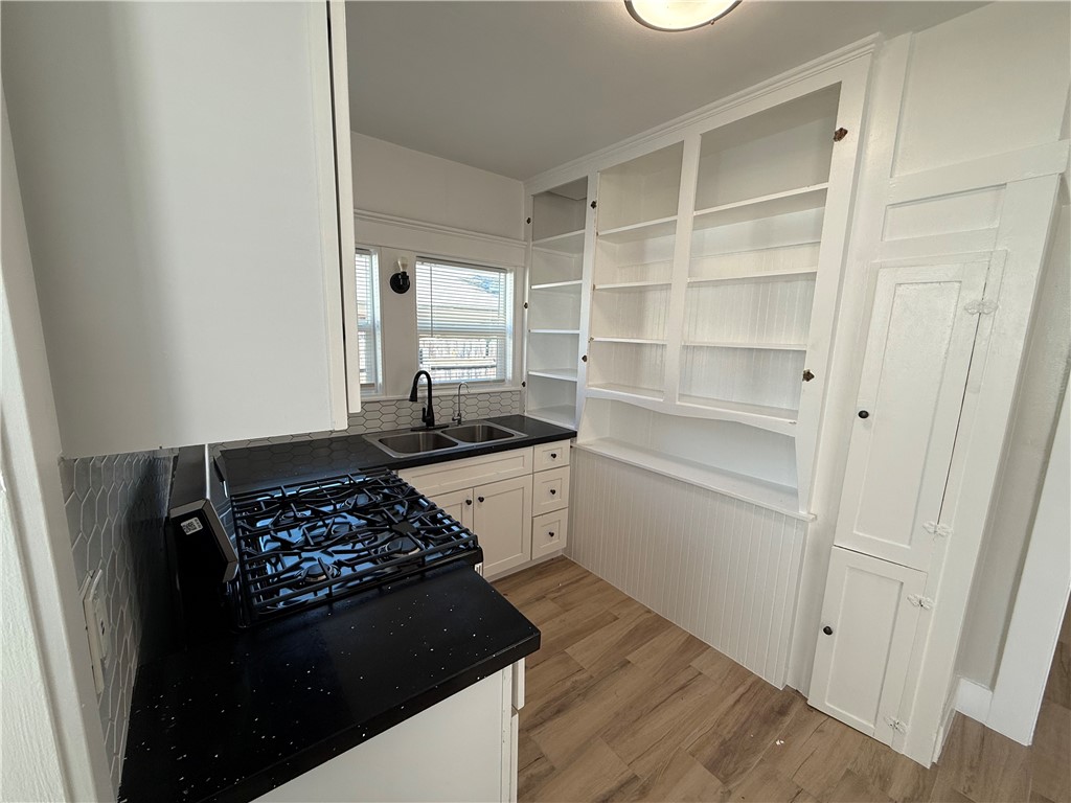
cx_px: 536
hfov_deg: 102.1
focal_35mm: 14
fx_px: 433
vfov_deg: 85.7
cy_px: 402
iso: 64
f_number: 2.2
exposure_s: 1/120
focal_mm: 2.22
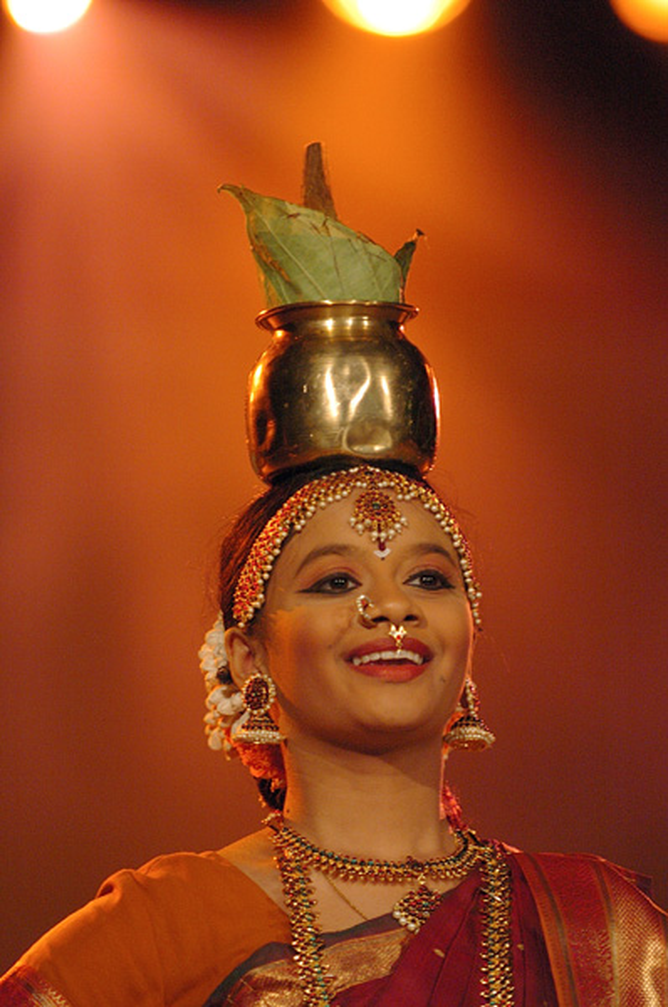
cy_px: 504
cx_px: 334
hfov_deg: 4.6
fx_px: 8378
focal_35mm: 300
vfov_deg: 6.9
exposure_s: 1/125
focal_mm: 200
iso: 800
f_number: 2.8
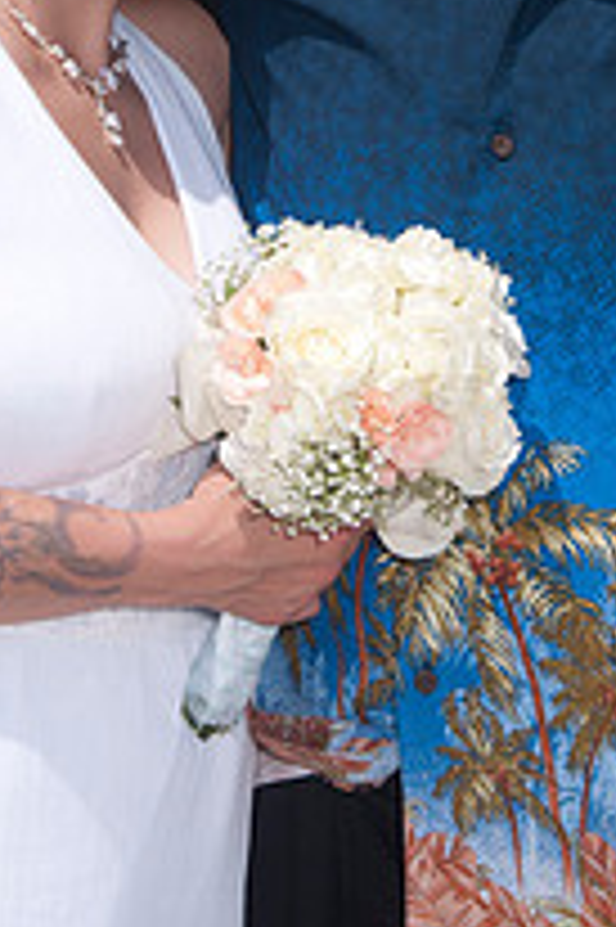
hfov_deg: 7.0
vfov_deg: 10.4
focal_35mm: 197
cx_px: 326
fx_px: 5064
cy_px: 40
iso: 100
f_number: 13
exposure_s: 1/250
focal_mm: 60
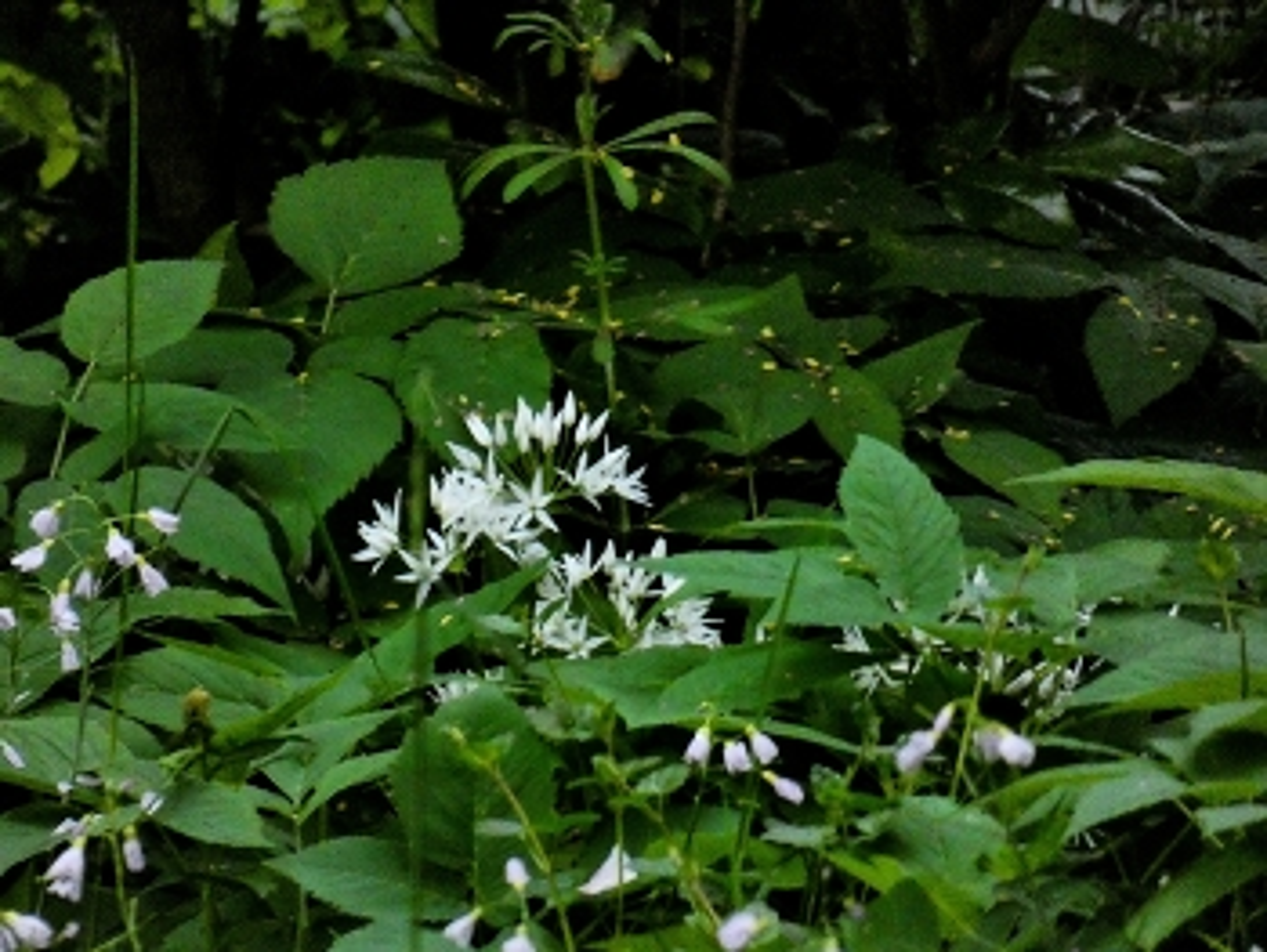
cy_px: 476
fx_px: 43952
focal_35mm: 1200
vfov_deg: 1.2
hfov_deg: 1.7
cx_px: 634
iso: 1600
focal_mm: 215
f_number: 5.9
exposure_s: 1/60.2
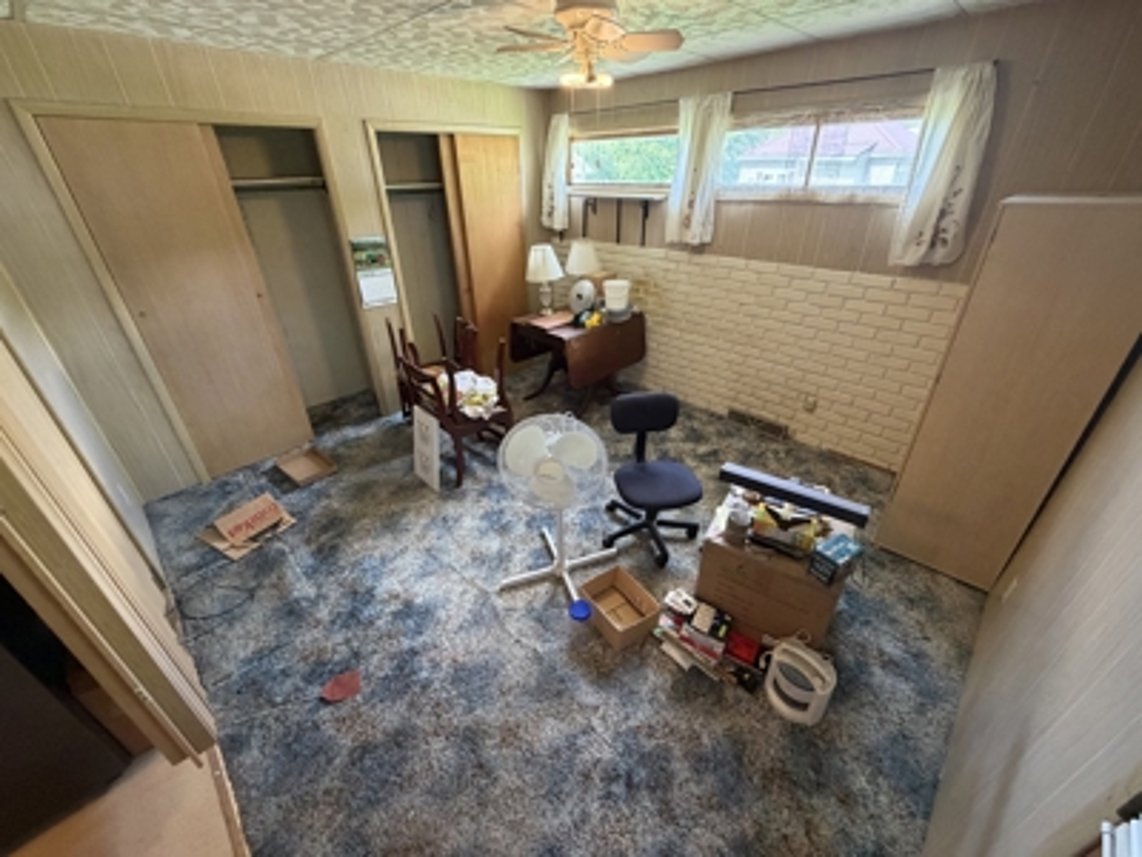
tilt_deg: -30.9
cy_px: 428
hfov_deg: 102.1
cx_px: 571
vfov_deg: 85.7
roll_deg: +1.3
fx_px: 462
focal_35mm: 14
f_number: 2.2
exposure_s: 1/60
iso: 320
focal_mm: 2.22
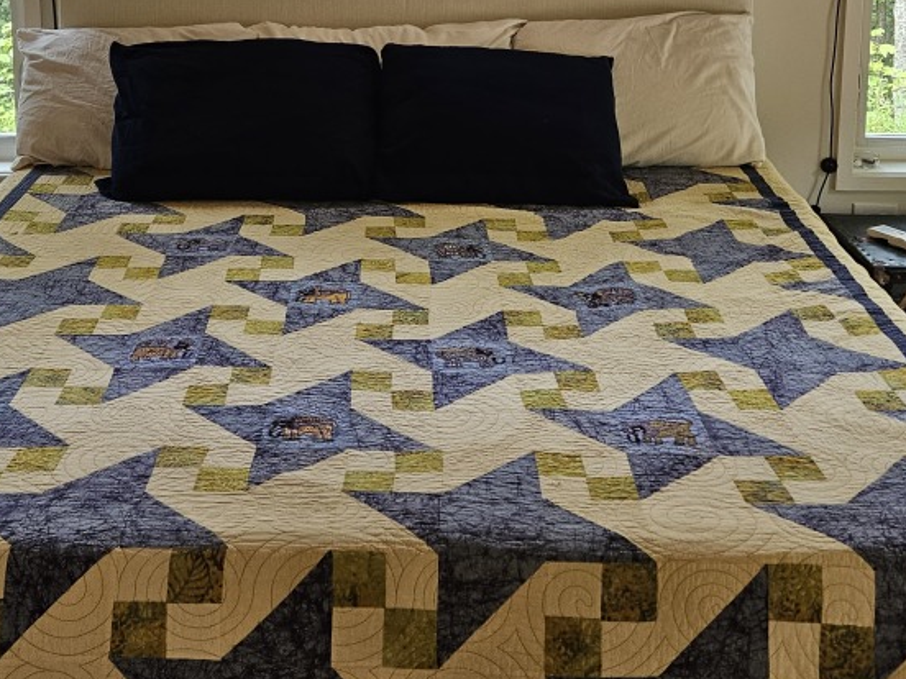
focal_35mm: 50
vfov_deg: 27.5
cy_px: 10
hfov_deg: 38.2
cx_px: 410
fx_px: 1309
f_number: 1.8
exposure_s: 1/120
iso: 200
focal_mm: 5.4
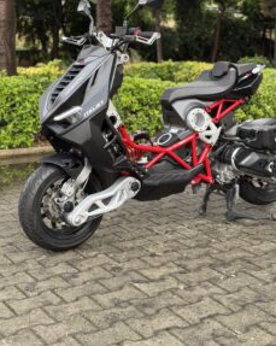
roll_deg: +0.0
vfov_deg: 30.9
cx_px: 164
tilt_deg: -8.3
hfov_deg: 24.9
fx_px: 624
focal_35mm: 61
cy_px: 136
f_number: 1.78
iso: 100
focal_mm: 6.76
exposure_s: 1/71
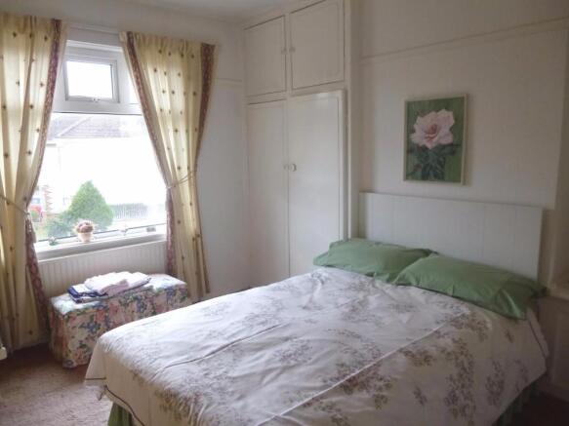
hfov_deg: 69.4
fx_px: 411
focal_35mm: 25
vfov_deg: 54.9
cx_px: 284
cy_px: 213
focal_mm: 4.5
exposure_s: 1/60
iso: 200
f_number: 3.1
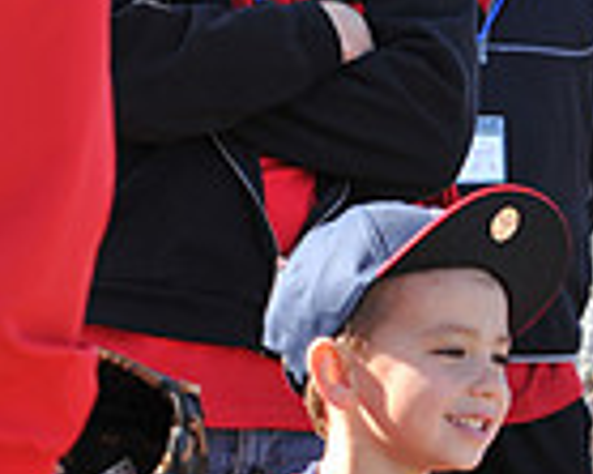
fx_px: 4805
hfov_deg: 7.0
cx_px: 619
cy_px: 807
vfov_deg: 5.6
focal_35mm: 274
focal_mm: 70
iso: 200
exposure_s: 1/250
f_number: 5
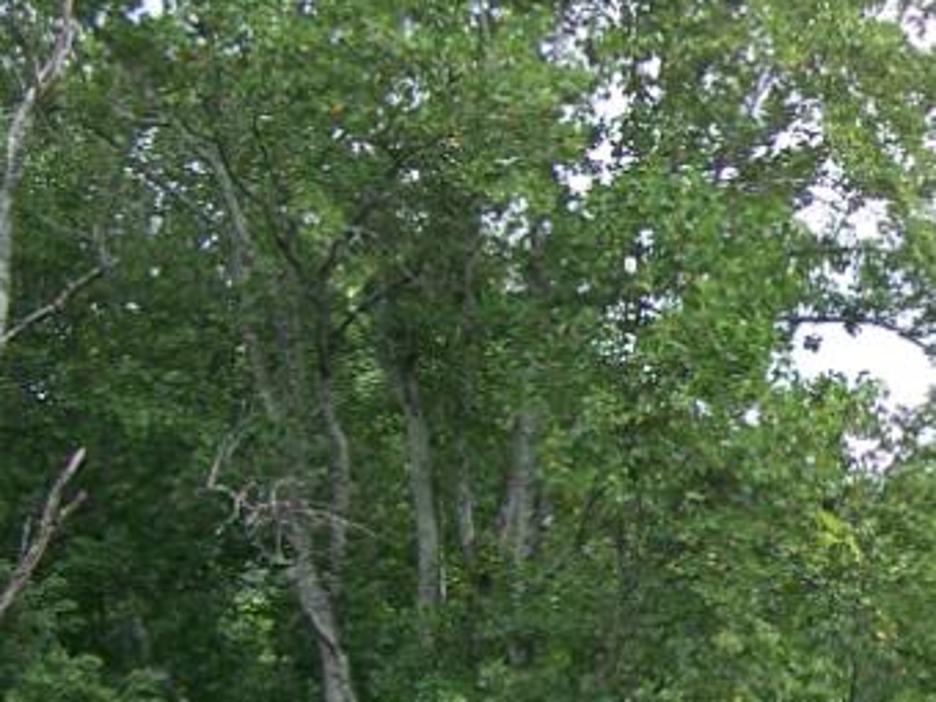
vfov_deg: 13.0
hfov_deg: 16.4
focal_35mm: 113
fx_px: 3055
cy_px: 575
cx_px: 1236
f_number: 2.8
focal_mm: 6.3
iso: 80
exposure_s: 1/250
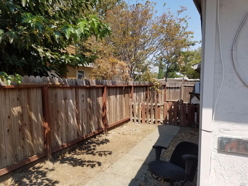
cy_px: 93
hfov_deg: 67.3
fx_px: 186
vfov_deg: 53.0
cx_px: 124
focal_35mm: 26
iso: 50
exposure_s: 1/1808
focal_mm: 4.2
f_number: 1.7
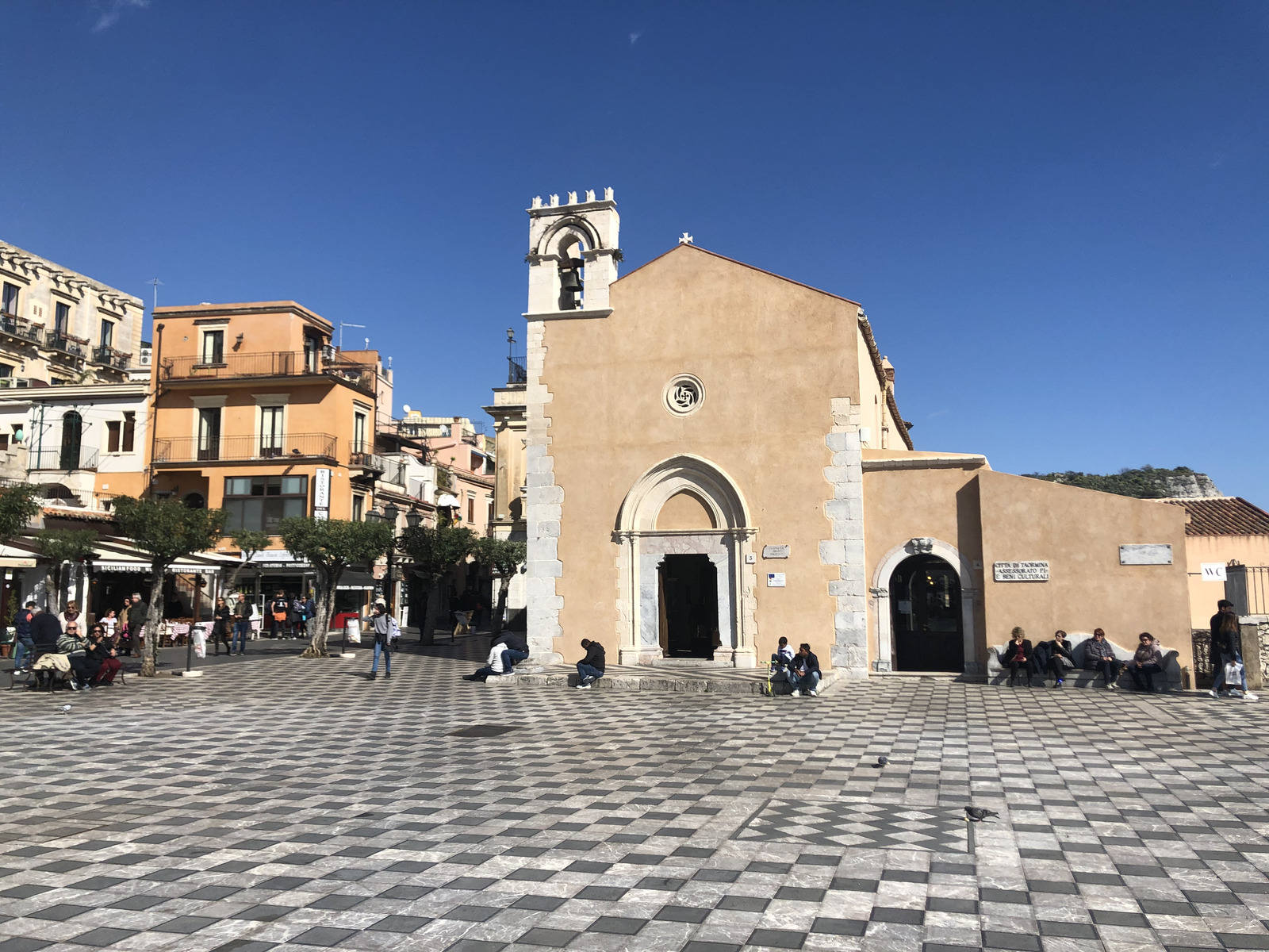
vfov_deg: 49.7
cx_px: 634
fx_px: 1026
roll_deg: +0.4
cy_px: 476
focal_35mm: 28
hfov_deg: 63.4
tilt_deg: +6.8
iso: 20
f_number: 1.8
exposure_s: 1/3205
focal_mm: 4
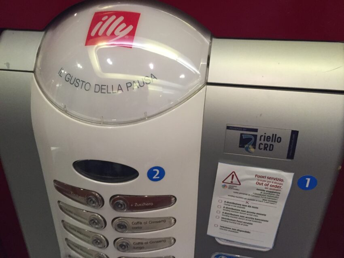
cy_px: 129
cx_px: 172
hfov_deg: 61.6
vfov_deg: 48.2
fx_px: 288
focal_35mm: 29
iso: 320
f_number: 2.2
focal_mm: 4.15
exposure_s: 1/33
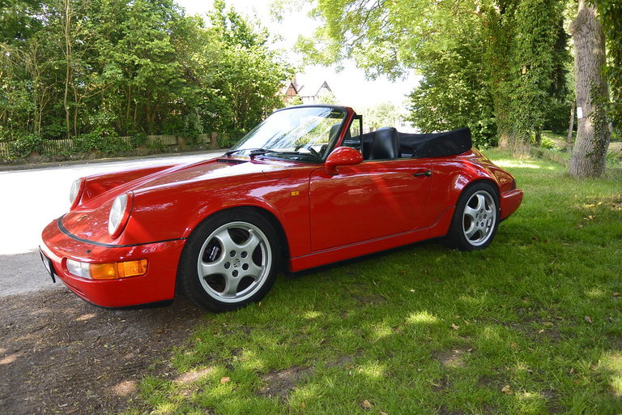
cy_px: 208
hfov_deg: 67.4
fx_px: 466
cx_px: 311
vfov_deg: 47.9
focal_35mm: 27
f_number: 3.5
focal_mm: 10
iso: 160
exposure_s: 1/125
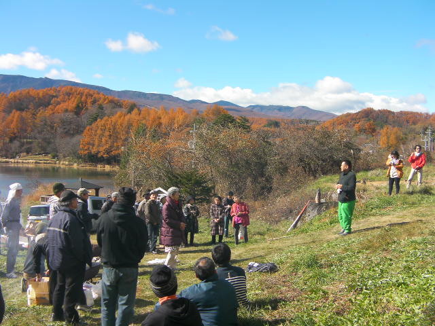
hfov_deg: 49.0
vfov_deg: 37.7
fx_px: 478
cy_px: 163
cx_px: 218
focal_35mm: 38
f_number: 3.5
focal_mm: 6.8
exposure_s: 1/363
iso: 50
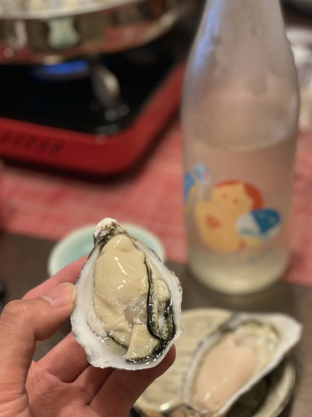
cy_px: 217
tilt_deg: -37.7
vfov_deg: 31.2
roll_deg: +2.2
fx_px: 745
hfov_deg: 23.6
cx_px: 184
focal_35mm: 62
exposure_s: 1/33
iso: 320
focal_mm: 6
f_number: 2
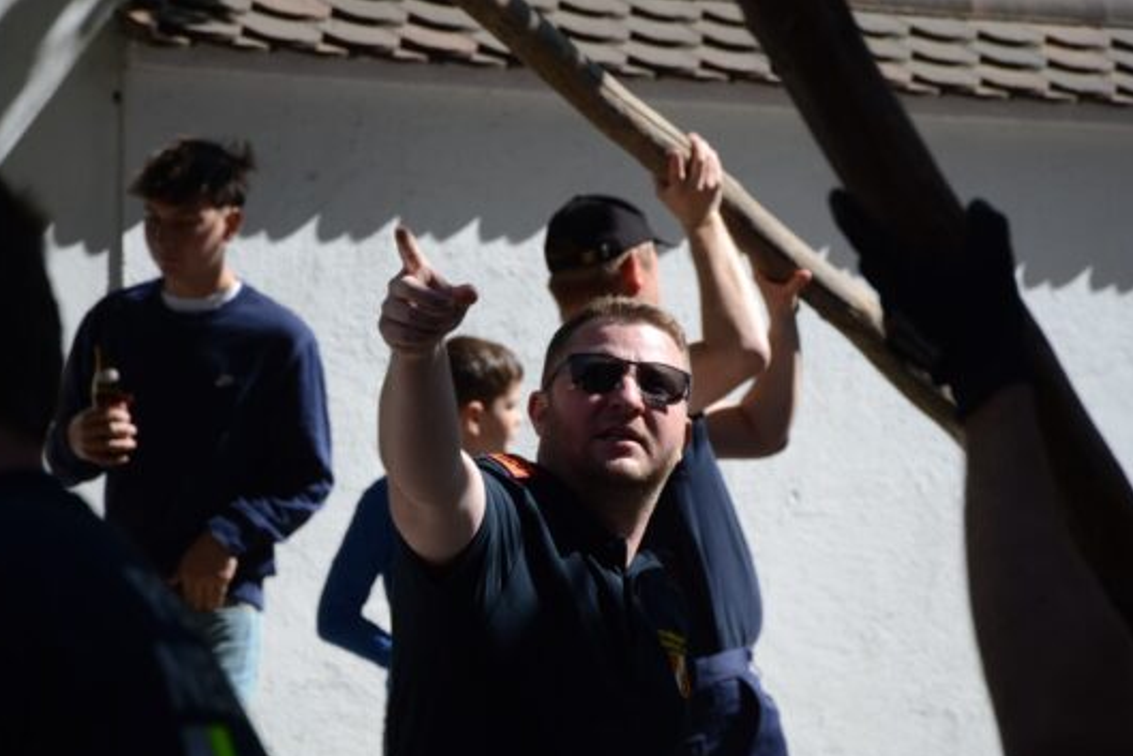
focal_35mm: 179
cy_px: 424
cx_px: 580
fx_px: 5621
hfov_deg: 11.5
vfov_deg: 7.7
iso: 200
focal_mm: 105
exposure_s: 1/640
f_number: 6.3
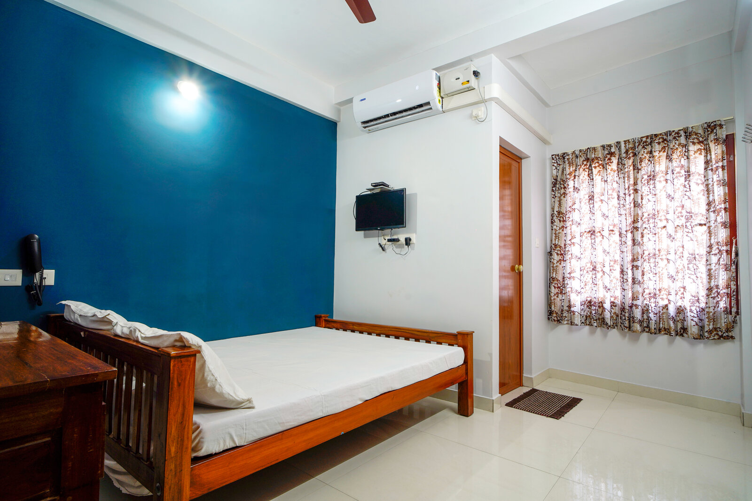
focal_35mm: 18
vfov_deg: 67.4
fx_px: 376
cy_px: 250
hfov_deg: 90.0
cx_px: 376
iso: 100
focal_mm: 18
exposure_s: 1/1.67
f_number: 8
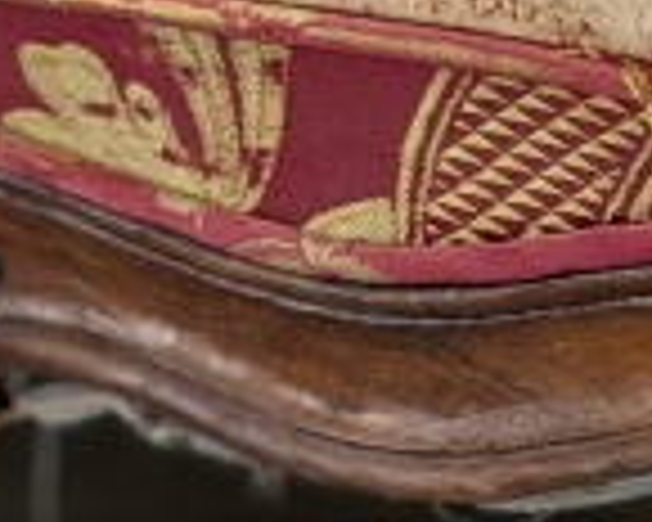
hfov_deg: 4.8
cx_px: 1628
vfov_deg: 4.0
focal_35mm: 388
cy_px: 819
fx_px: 7487
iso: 125
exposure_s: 1/50
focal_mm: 6.76
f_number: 1.78
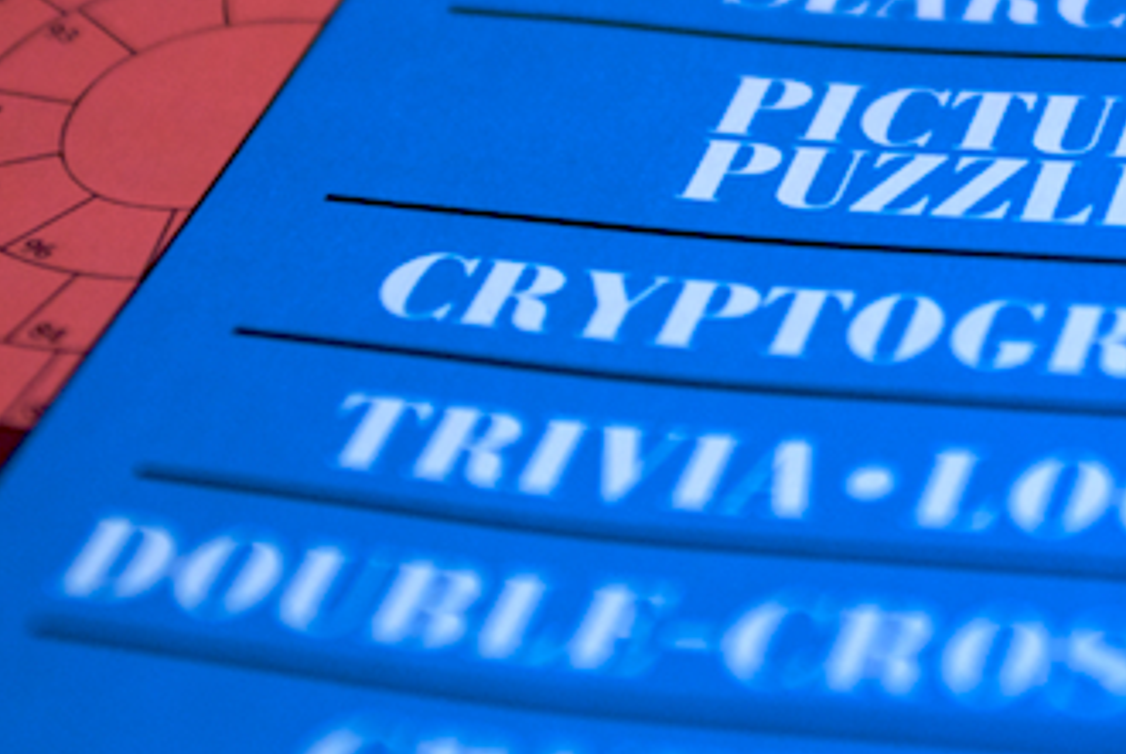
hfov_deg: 15.7
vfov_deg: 10.8
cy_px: 87
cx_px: 1211
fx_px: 3984
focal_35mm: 127
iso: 400
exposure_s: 1/20
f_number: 2.8
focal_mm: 35
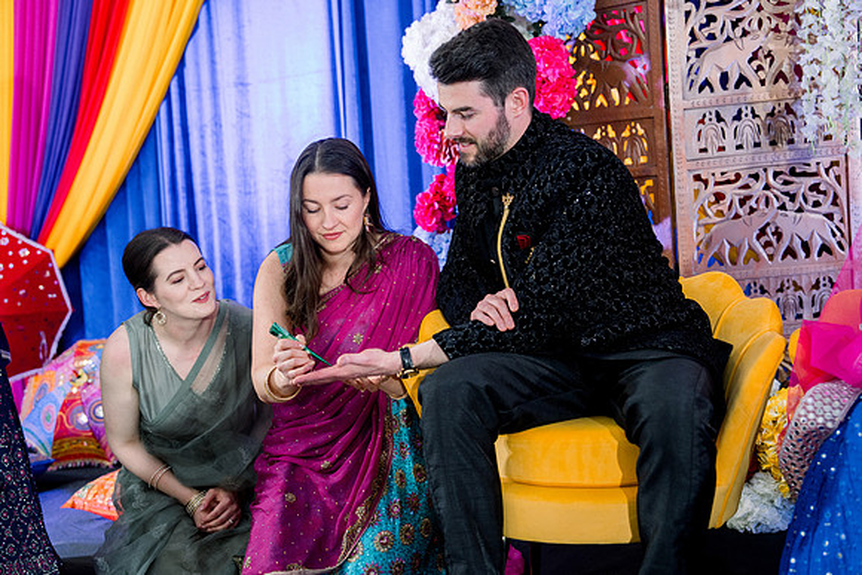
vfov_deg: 29.3
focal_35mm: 46
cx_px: 431
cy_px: 288
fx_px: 1102
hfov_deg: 42.7
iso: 1250
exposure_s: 1/125
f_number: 2.8
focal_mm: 46
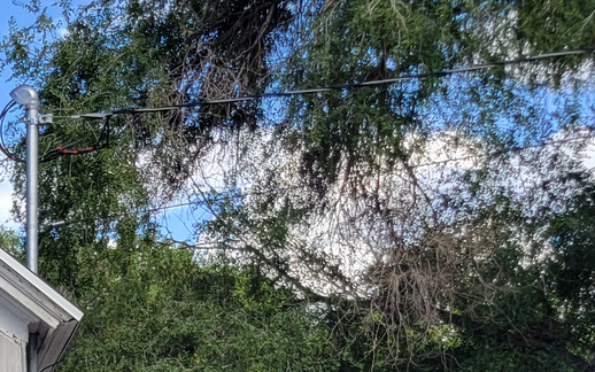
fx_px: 1768
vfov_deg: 11.5
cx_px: -208
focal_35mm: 109
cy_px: 565
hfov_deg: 17.7
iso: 40
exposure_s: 1/907
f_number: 1.8
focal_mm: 5.4
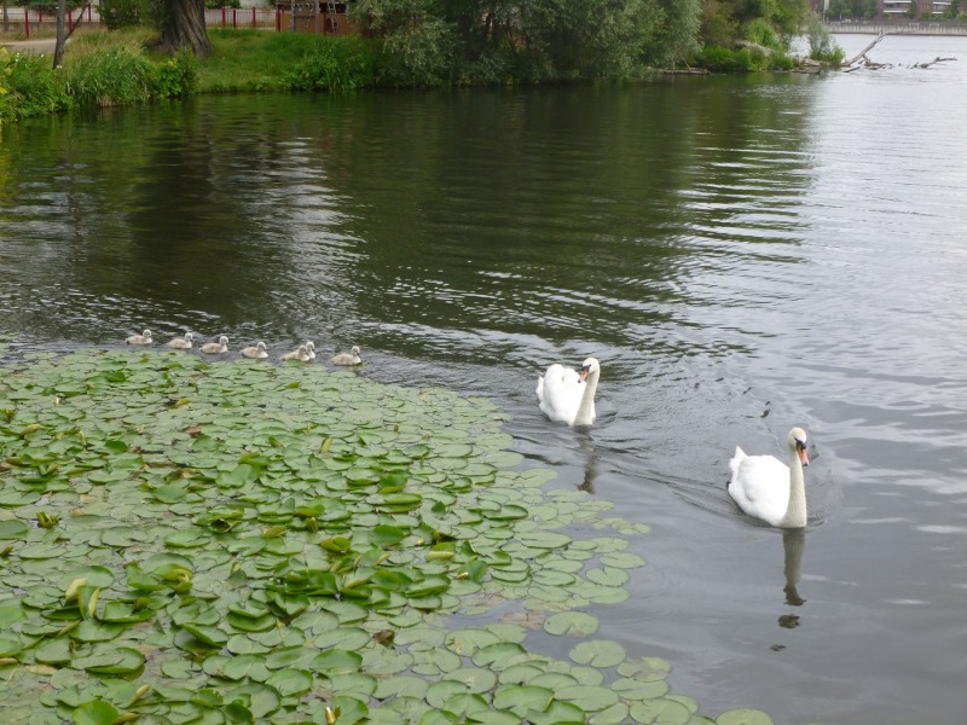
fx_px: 1453
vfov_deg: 28.0
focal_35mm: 52
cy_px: 362
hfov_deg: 36.8
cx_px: 484
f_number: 4.1
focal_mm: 9.2
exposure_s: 1/125
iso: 100
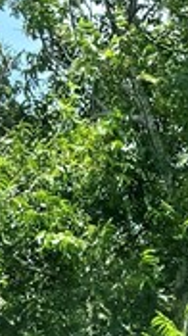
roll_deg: -2.5
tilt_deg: -1.2
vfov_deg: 11.5
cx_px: 247
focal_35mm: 166
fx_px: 1476
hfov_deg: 7.2
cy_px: 693
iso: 50
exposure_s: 1/3650
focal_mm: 5.96
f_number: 1.6
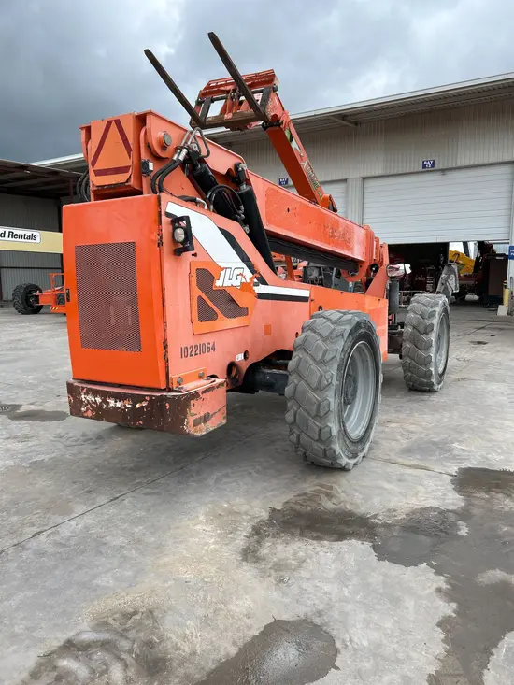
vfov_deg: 67.3
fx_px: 515
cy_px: 342
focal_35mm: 26
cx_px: 257
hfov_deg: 53.1
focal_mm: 5.7
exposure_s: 1/1124
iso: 50
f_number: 1.5
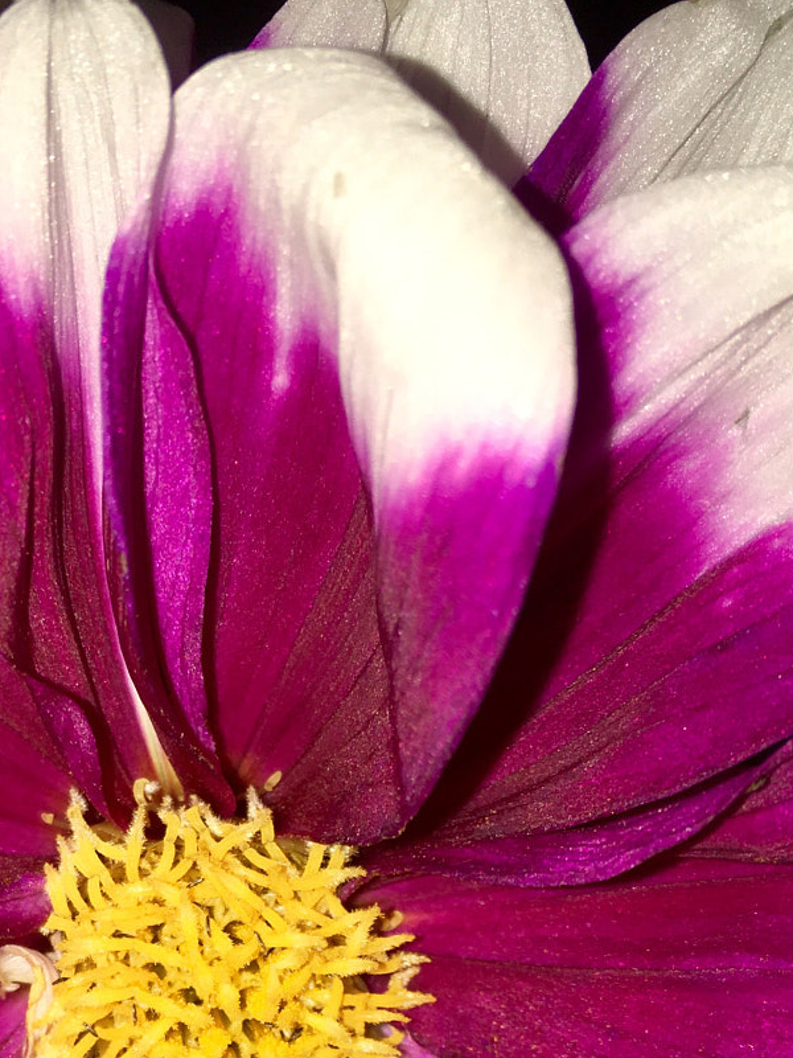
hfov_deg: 24.9
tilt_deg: -20.2
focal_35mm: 58
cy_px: 988
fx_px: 1772
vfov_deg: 31.4
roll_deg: -0.5
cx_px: 188
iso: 25
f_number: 2.2
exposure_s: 1/225
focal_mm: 4.15
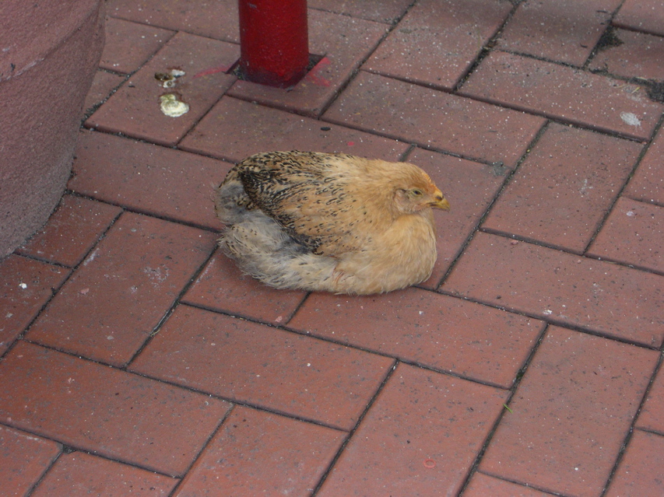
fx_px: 2186
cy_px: 248
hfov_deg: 17.3
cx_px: 332
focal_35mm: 114
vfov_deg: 13.0
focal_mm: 24
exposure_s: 1/60
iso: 224
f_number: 4.9
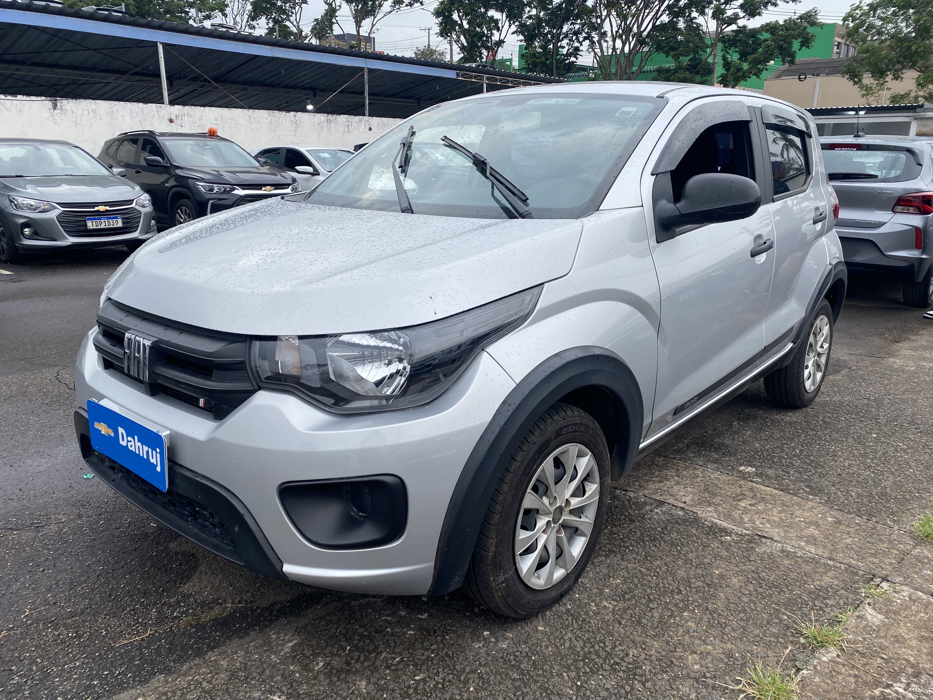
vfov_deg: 53.1
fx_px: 701
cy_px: 350
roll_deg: -0.9
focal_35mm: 26
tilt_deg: -15.0
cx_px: 466
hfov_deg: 67.3
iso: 32
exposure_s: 1/1063
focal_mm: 4.25
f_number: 1.8
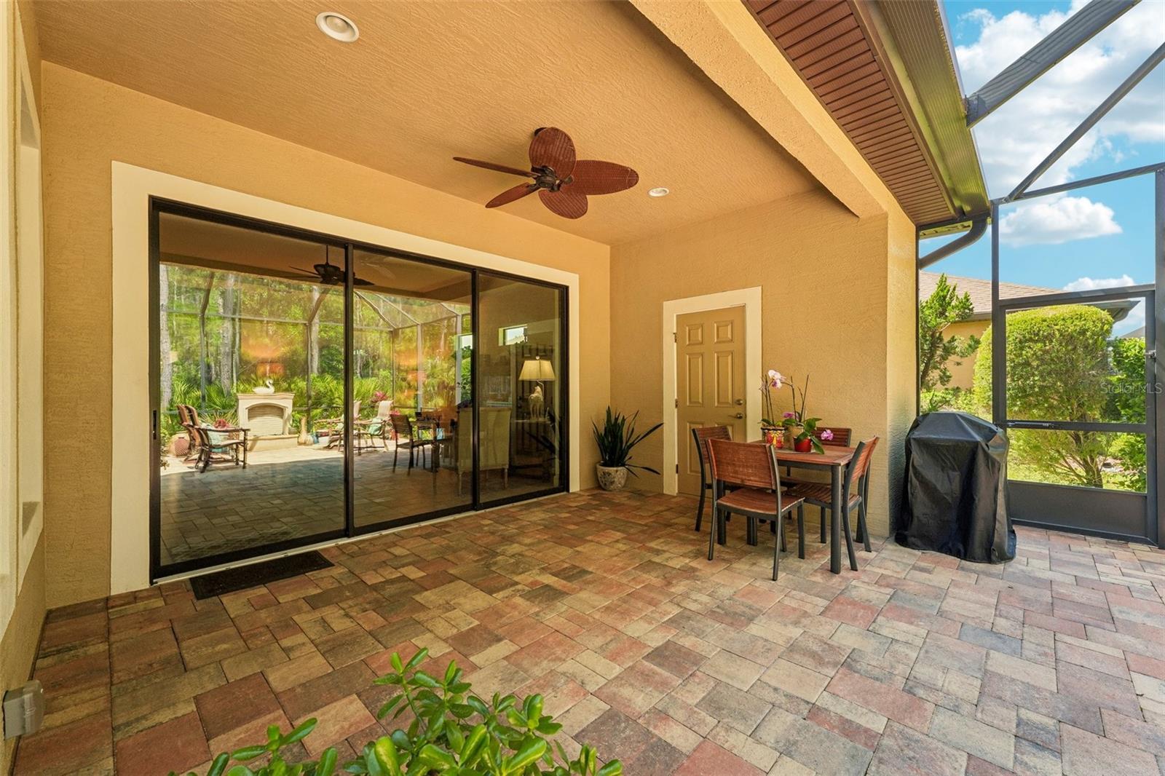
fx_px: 453
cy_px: 388
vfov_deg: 81.2
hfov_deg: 104.3
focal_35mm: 14
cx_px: 582
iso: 100
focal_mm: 14
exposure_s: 1/30
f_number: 11
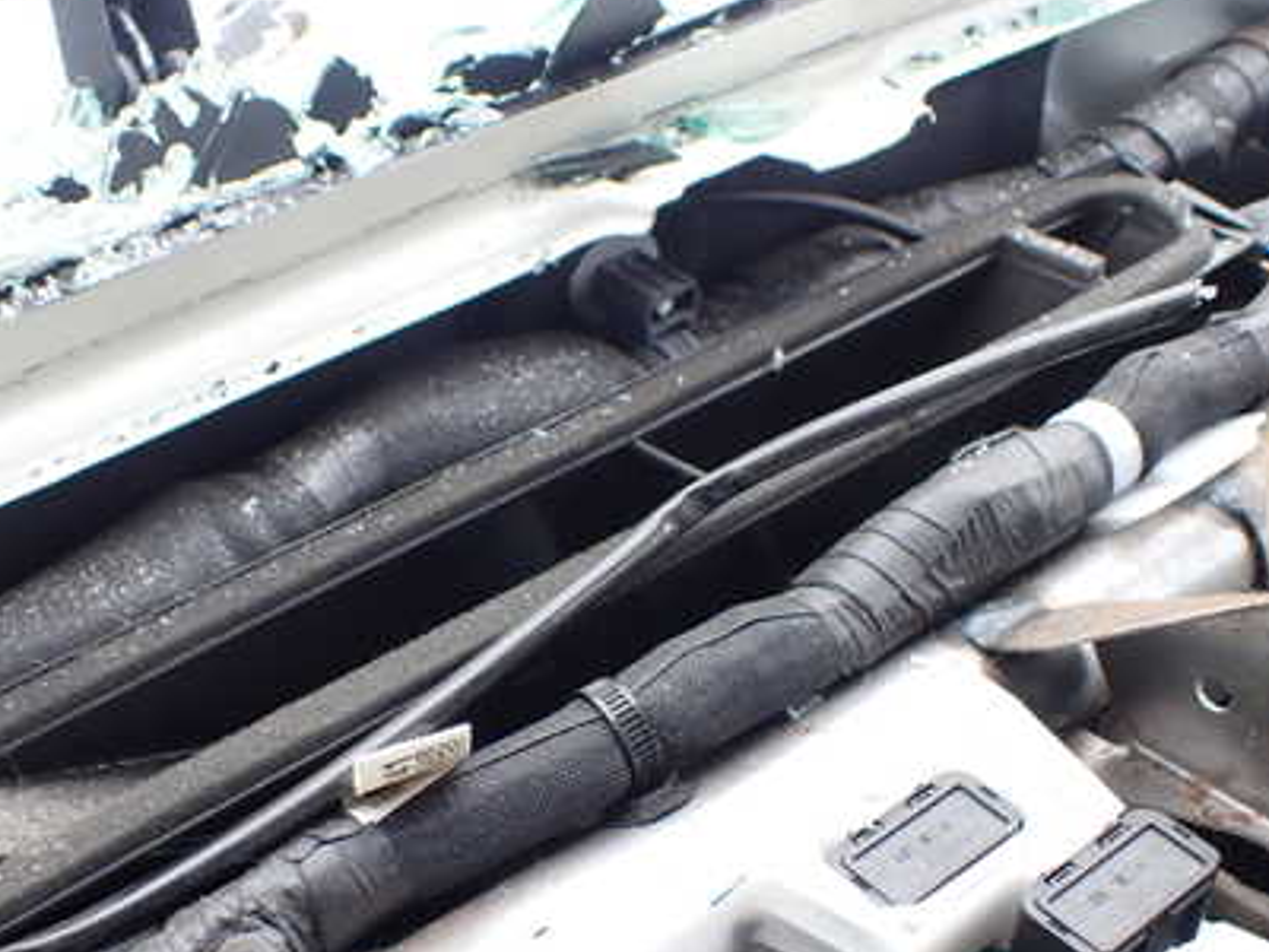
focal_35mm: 45
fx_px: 1650
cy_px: 638
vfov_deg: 31.9
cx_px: 441
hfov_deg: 41.6
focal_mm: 5.4
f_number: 2.3
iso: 160
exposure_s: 1/125
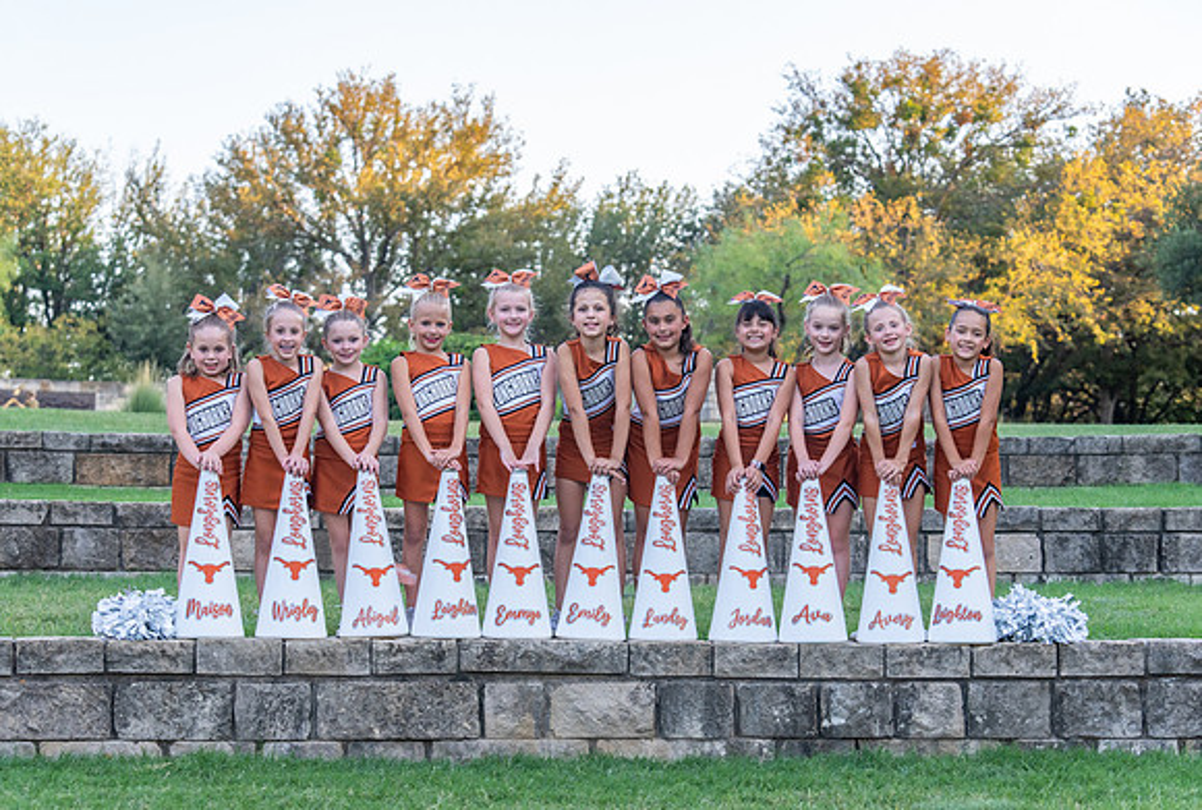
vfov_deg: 18.7
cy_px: 417
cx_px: 577
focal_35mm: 74
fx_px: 2466
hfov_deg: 27.4
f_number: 4
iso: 640
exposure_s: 1/400
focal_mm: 70
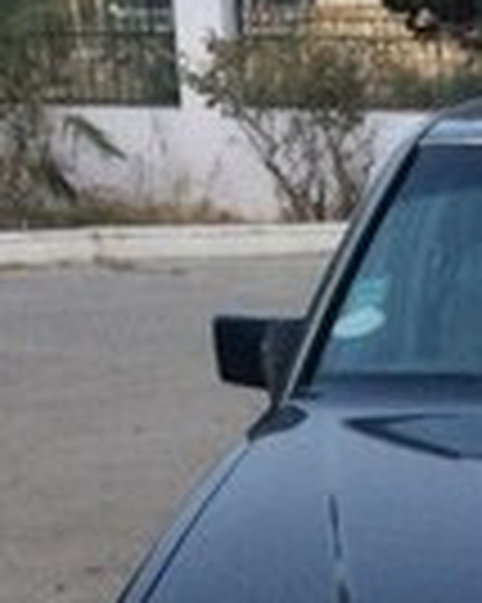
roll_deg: -0.2
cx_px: 649
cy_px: 819
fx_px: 1874
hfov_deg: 14.0
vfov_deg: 17.0
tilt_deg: -23.3
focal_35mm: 105
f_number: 2.2
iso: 250
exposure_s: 1/33
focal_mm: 4.15
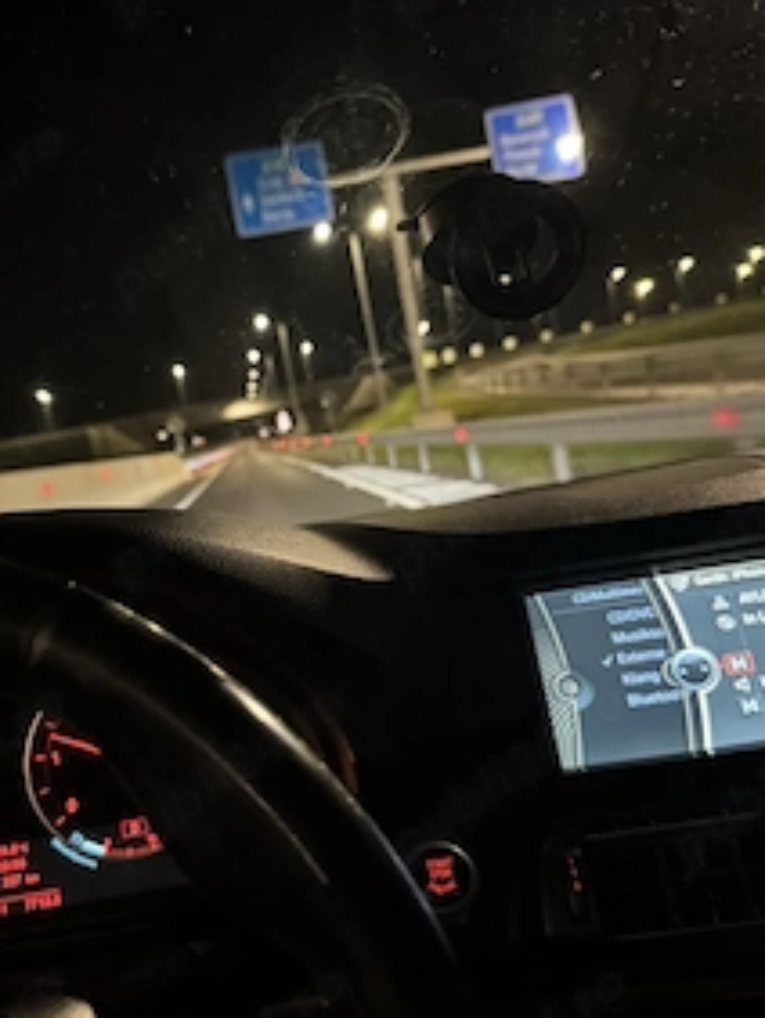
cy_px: 538
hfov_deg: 41.6
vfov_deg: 53.9
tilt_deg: -10.2
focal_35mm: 34
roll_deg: +9.4
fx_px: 1000
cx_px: 300
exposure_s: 1/30
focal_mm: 6.76
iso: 1600
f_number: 1.78
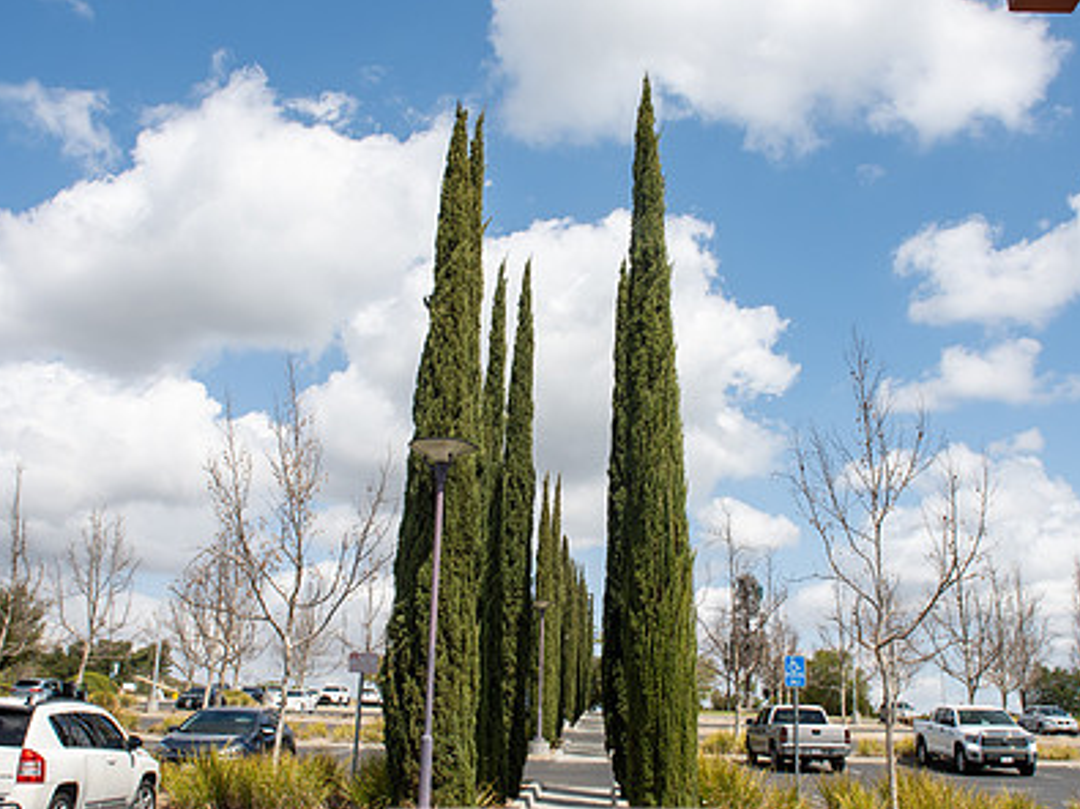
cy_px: 430
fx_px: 1092
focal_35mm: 35
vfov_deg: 40.7
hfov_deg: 52.6
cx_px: 552
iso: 200
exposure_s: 1/200
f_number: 14
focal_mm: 24
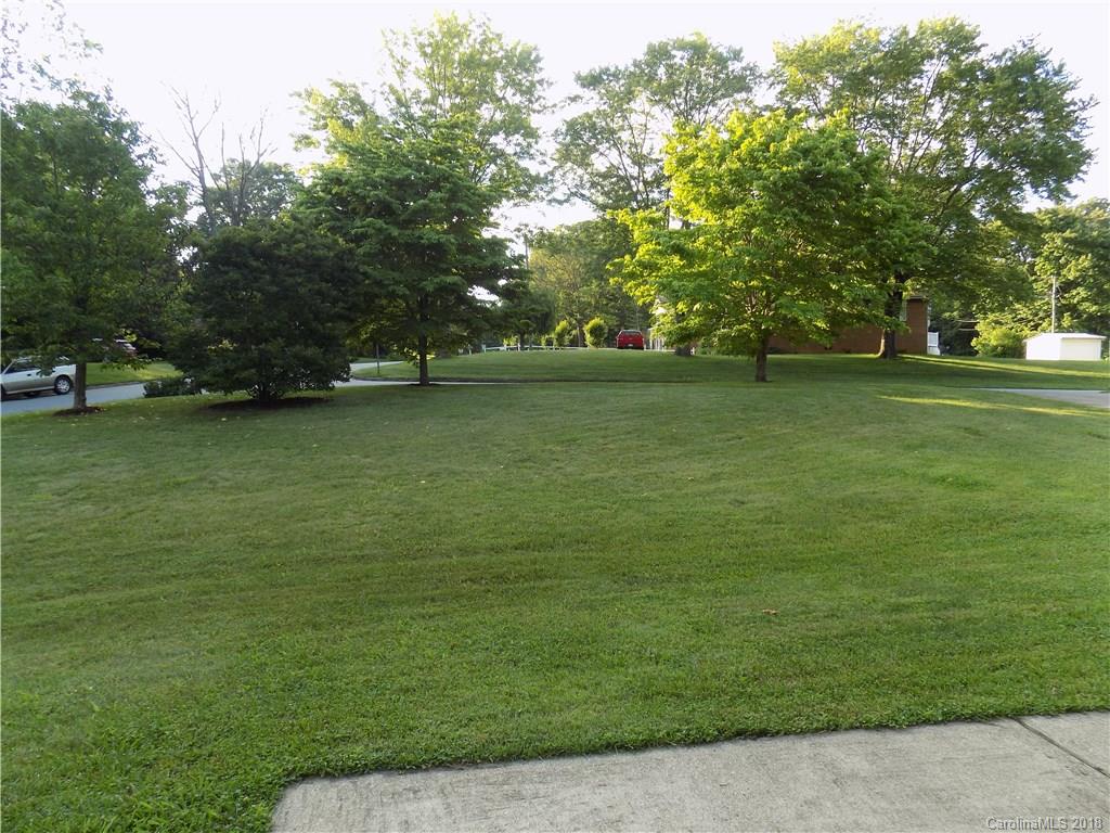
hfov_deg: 73.9
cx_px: 555
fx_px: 738
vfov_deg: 58.9
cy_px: 416
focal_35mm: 23
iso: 80
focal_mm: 4
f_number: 3.1
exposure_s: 1/125
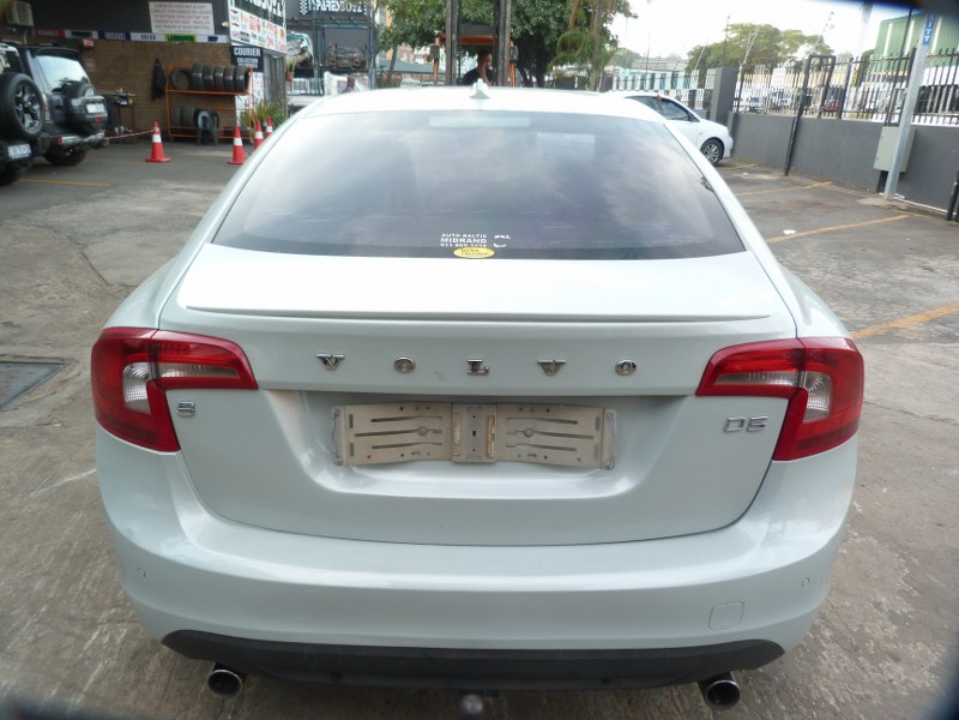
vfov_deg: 54.9
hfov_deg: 69.4
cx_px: 480
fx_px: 693
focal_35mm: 25
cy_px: 360
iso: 80
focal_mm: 4.5
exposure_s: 1/80
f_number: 2.8
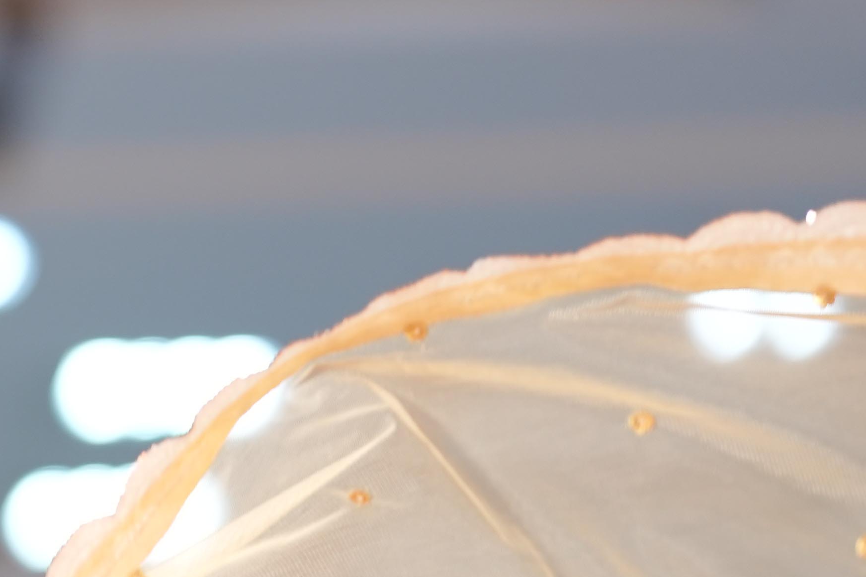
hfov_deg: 5.9
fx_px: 8226
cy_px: 699
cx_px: -685
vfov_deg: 4.0
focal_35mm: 342
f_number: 1.6
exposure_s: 1/640
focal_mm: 85
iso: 640
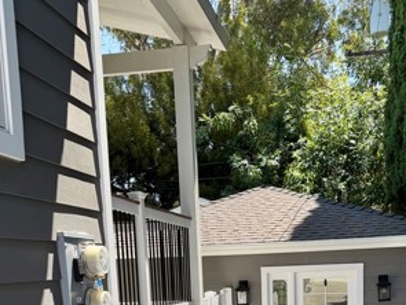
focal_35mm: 52
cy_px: 357
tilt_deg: -9.5
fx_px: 611
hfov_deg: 36.6
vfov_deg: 25.5
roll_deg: +2.5
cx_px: 248
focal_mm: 6.76
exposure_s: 1/1653
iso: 80
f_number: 1.78
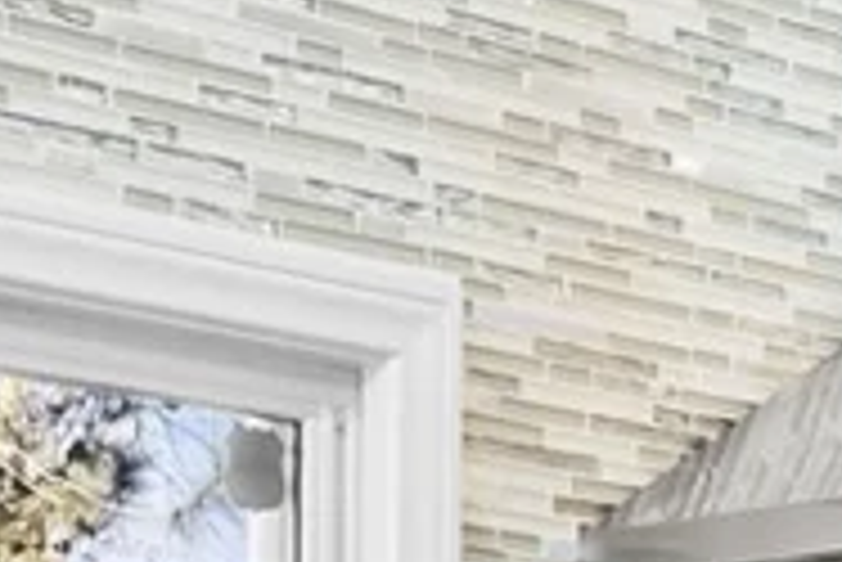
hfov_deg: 12.1
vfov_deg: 7.7
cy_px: 1122
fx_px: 3979
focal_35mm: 170
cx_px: 423
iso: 400
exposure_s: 1/10
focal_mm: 21
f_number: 8
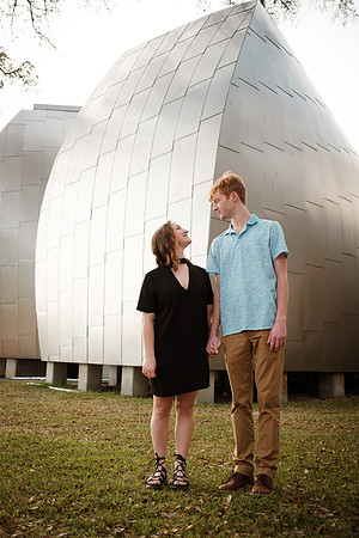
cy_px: 269
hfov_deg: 37.9
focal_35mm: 35
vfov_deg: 54.4
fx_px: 524
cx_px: 180
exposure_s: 1/2000
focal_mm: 23
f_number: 2
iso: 400
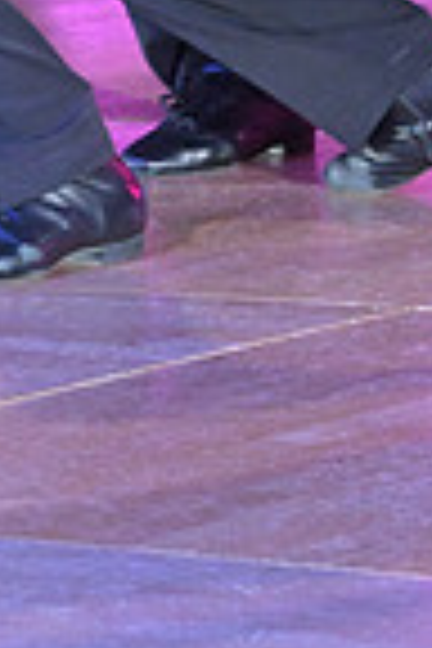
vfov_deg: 4.8
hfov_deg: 3.2
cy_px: -405
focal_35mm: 423
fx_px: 7613
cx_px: -259
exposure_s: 1/400
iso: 6400
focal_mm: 105
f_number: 9
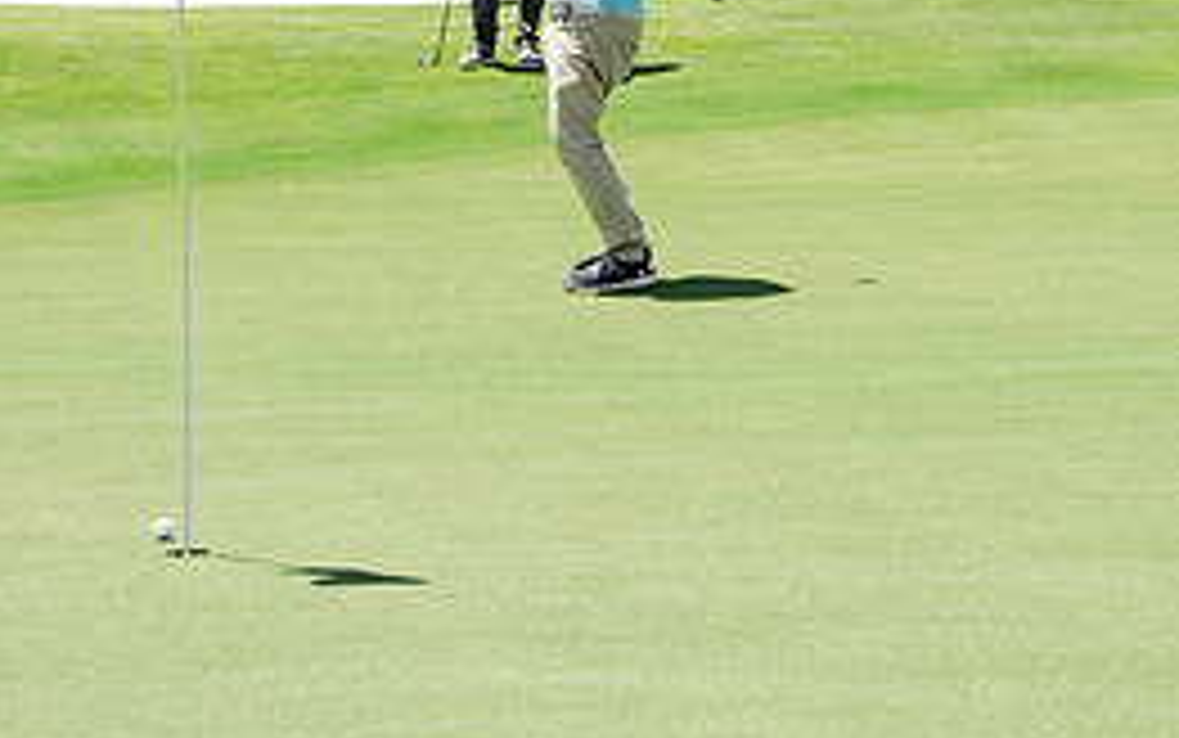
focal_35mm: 136
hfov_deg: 15.4
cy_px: 4
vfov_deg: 9.6
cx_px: 513
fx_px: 4372
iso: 400
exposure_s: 1/500
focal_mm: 52
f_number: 11
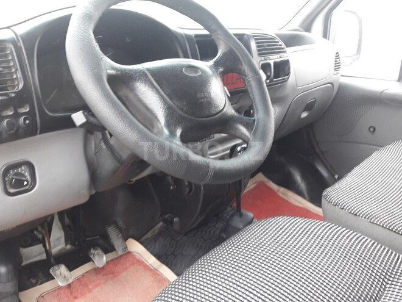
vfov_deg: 49.7
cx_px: 201
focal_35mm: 28
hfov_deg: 63.4
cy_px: 151
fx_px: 325
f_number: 1.9
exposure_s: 1/33
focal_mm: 3.7
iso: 80
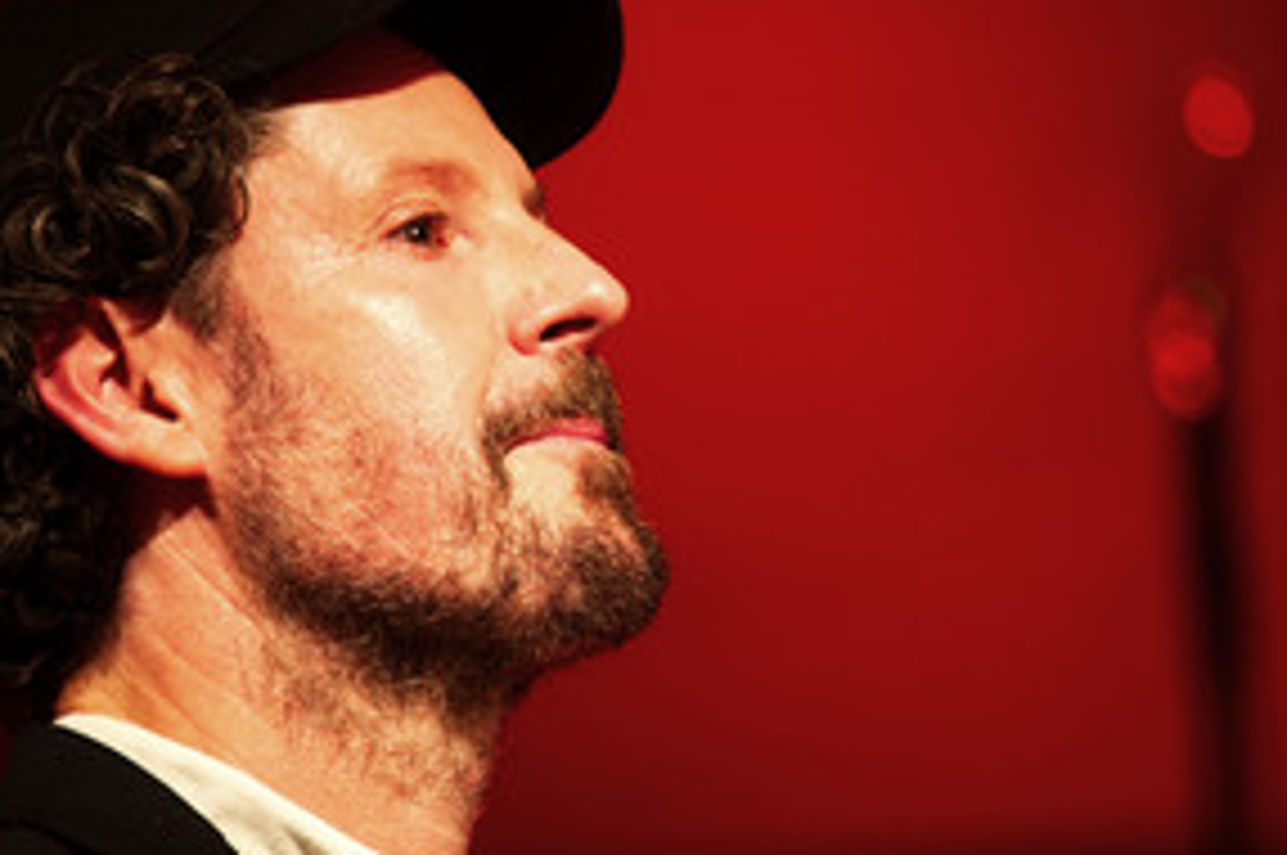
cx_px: 745
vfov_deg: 5.1
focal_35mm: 268
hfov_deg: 7.7
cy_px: 508
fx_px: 9570
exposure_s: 1/80
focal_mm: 170
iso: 2000
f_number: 2.8
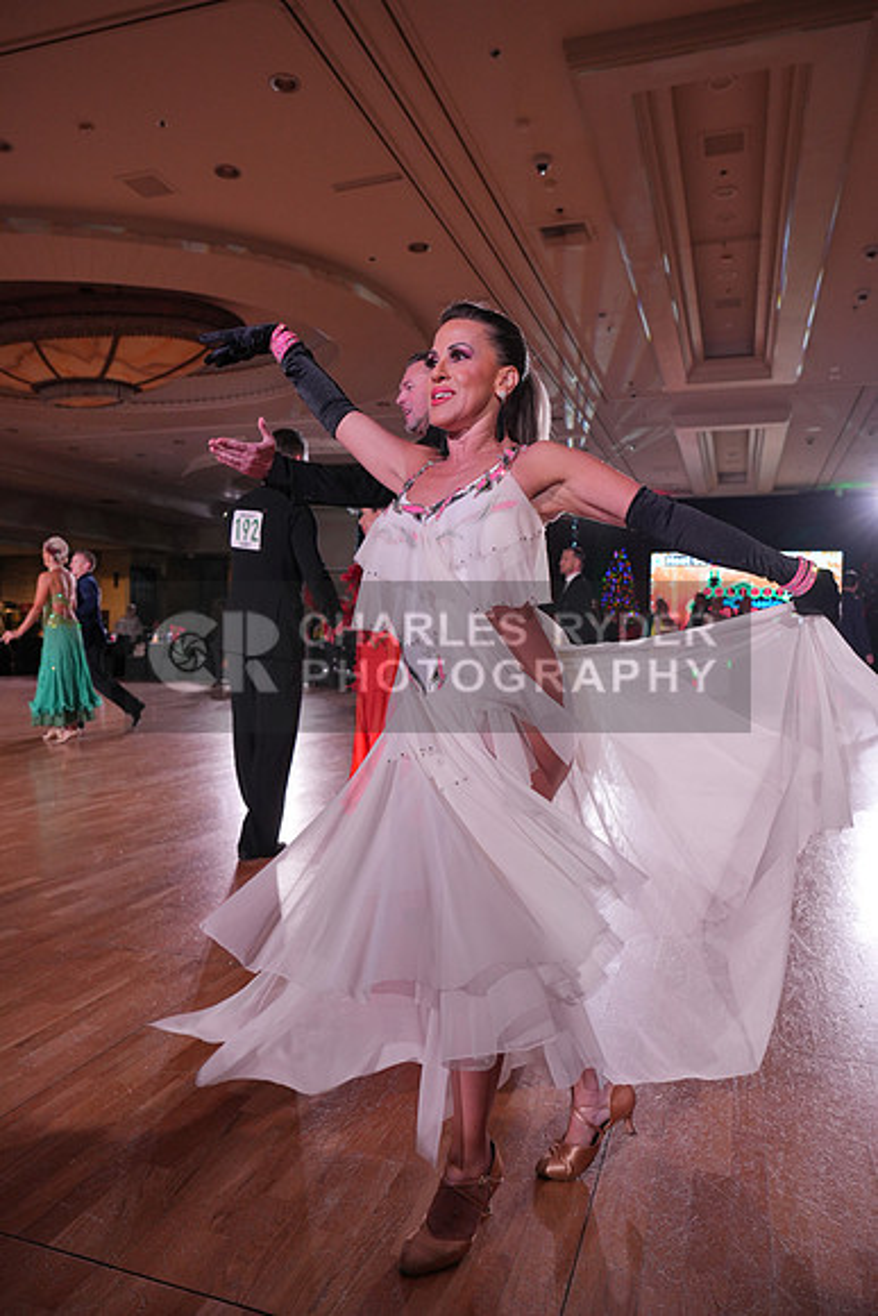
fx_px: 877
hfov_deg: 53.2
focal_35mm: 24
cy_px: 658
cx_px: 439
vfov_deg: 73.7
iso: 1250
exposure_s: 1/500
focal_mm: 24
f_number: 4
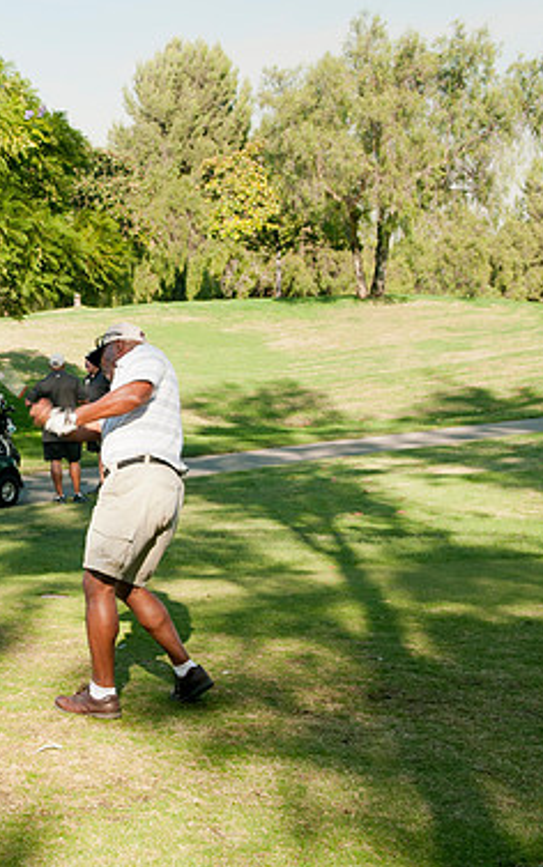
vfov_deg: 33.5
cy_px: 438
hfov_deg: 20.0
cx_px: -101
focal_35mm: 61
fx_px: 1443
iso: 160
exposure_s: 1/125
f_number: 5.6
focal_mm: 26
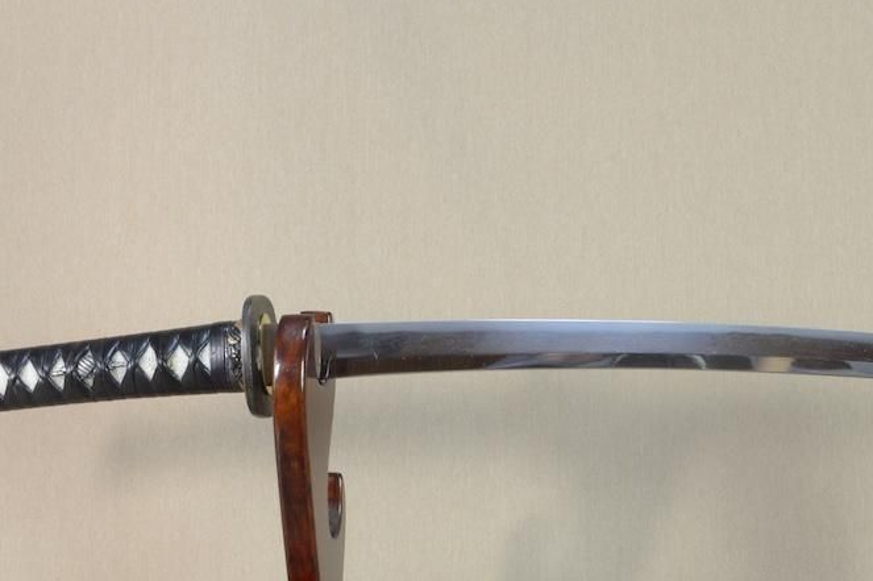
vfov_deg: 23.6
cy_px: 395
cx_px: 690
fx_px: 1381
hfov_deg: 34.1
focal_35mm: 57
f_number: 11
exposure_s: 1/2
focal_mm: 18
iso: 400
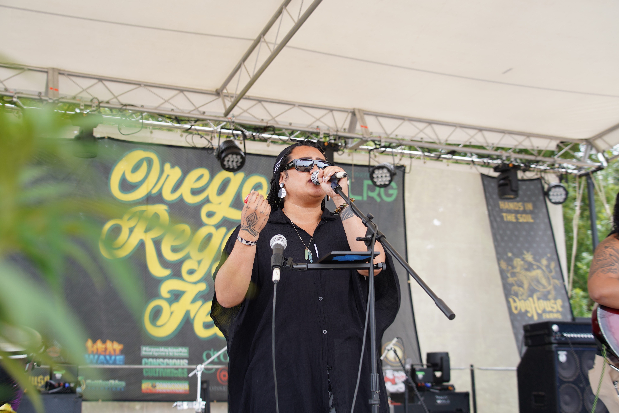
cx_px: 310
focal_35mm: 50
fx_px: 860
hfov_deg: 39.6
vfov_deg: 27.0
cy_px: 206
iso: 100
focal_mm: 50
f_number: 4
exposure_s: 1/125
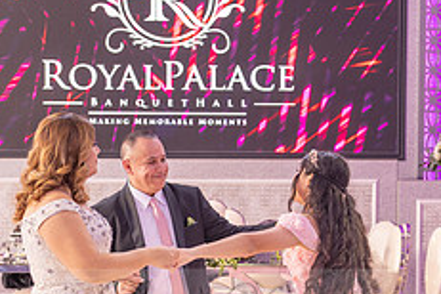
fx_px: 1384
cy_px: 314
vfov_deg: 12.0
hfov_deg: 18.1
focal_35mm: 113
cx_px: 233
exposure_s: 1/160
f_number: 3.5
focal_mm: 45
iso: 640
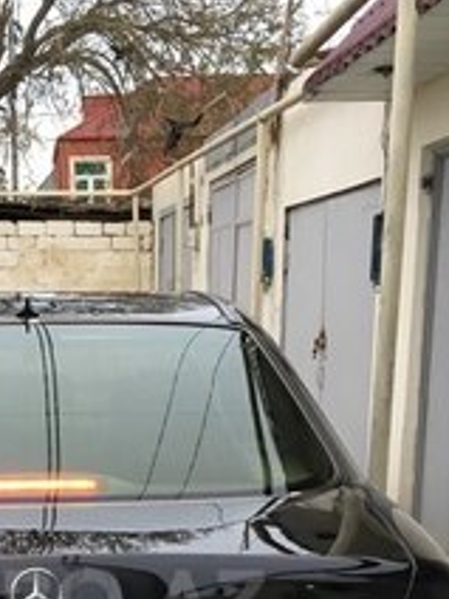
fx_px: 1176
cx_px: 48
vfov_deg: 27.0
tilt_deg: -14.5
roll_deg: +0.5
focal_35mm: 68
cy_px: 602
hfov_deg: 21.2
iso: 32
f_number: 2.2
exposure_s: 1/33
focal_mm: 4.15
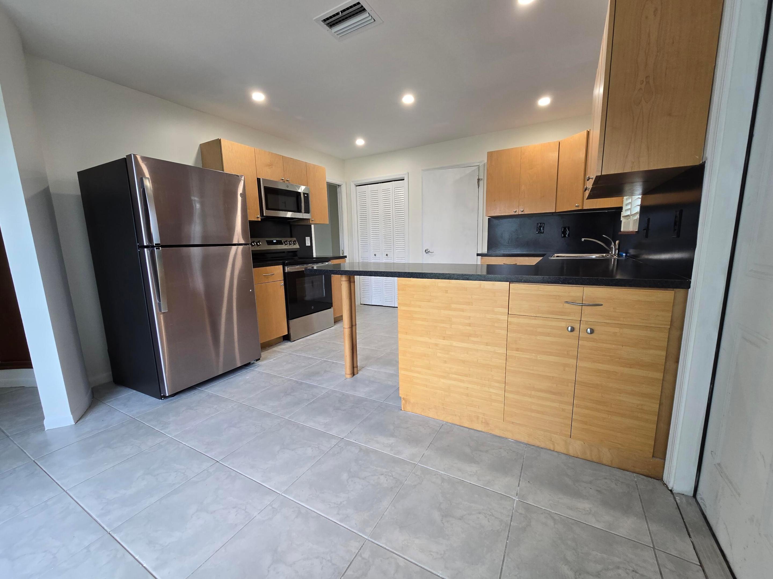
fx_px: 290
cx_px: 386
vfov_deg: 89.9
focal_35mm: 13
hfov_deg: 106.2
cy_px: 290
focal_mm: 2.2
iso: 125
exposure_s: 1/60
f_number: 2.2
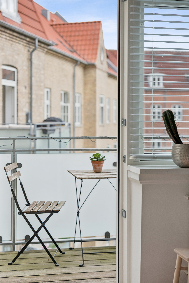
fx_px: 504
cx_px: 94
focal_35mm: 64
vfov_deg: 31.4
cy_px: 142
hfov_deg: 21.2
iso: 400
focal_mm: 64
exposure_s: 1/2000
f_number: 2.8
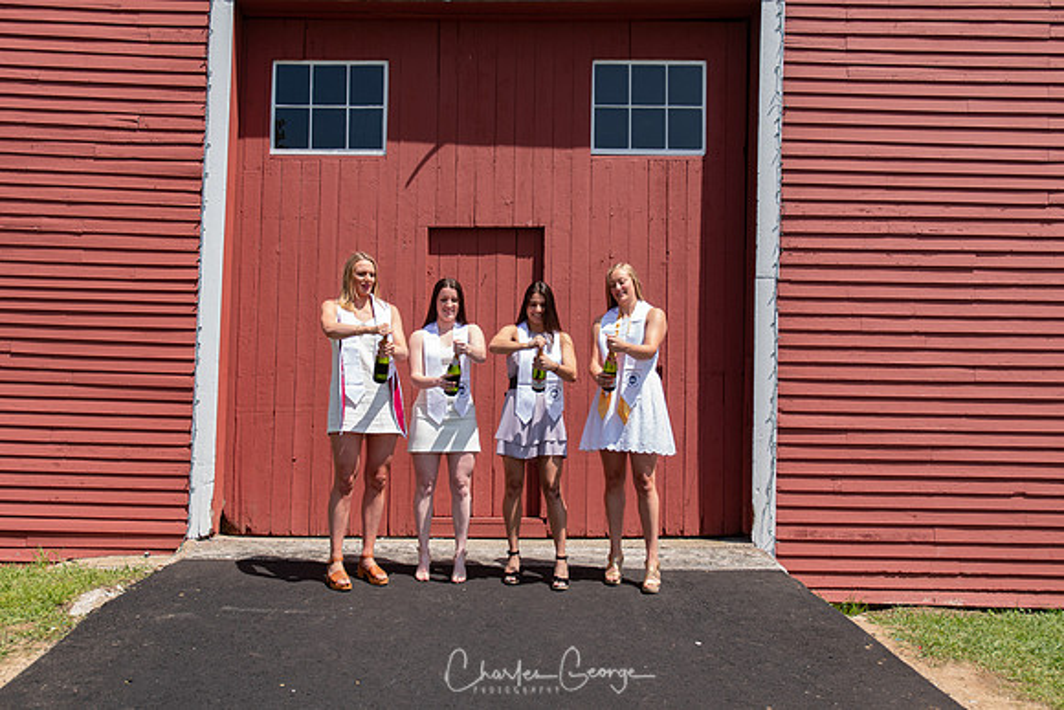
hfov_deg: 51.2
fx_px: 1110
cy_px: 355
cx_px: 532
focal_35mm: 38
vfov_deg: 35.5
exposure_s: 1/250
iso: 100
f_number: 5.6
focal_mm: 25
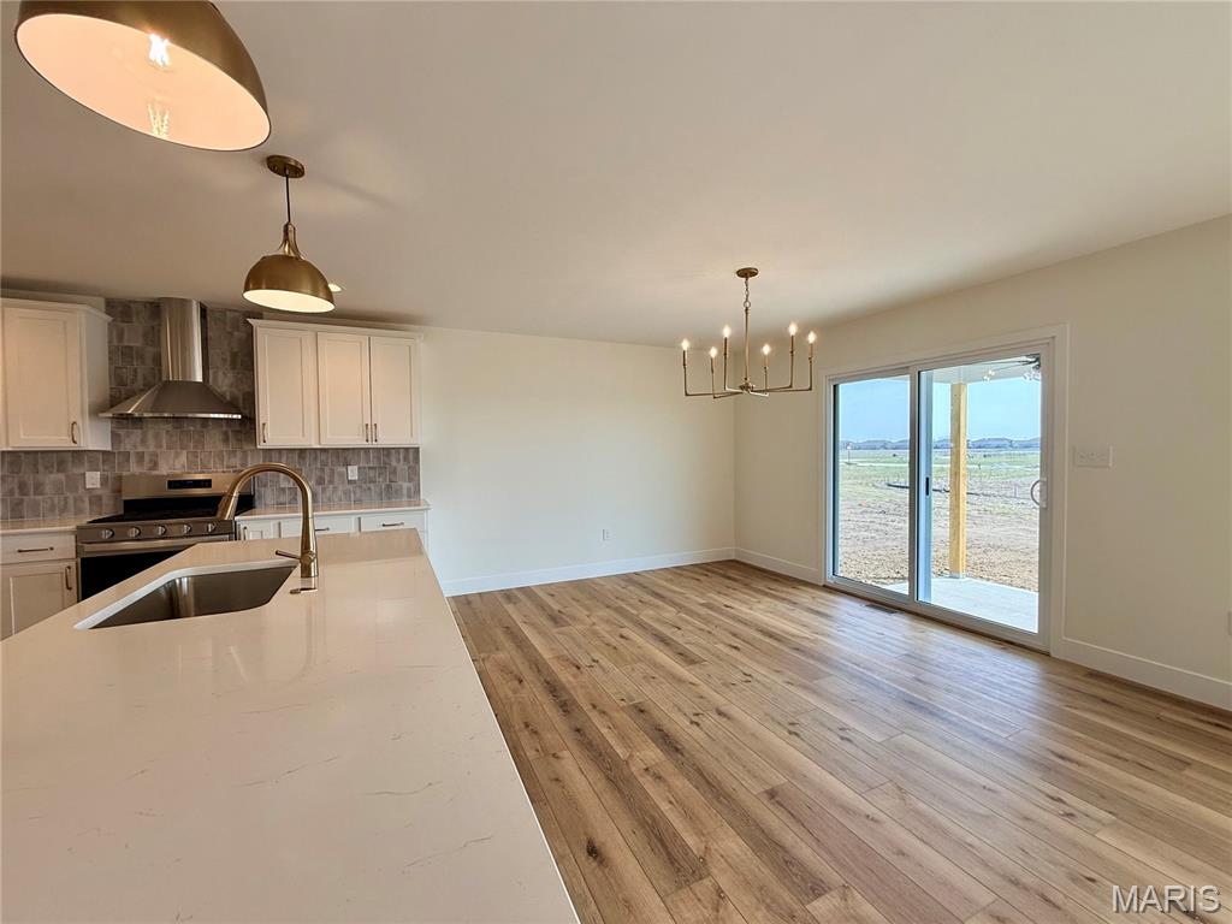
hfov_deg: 102.1
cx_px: 616
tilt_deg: -0.9
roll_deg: +0.9
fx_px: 498
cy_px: 462
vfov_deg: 85.7
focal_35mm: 14
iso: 50
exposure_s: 1/201
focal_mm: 2.22
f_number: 2.2
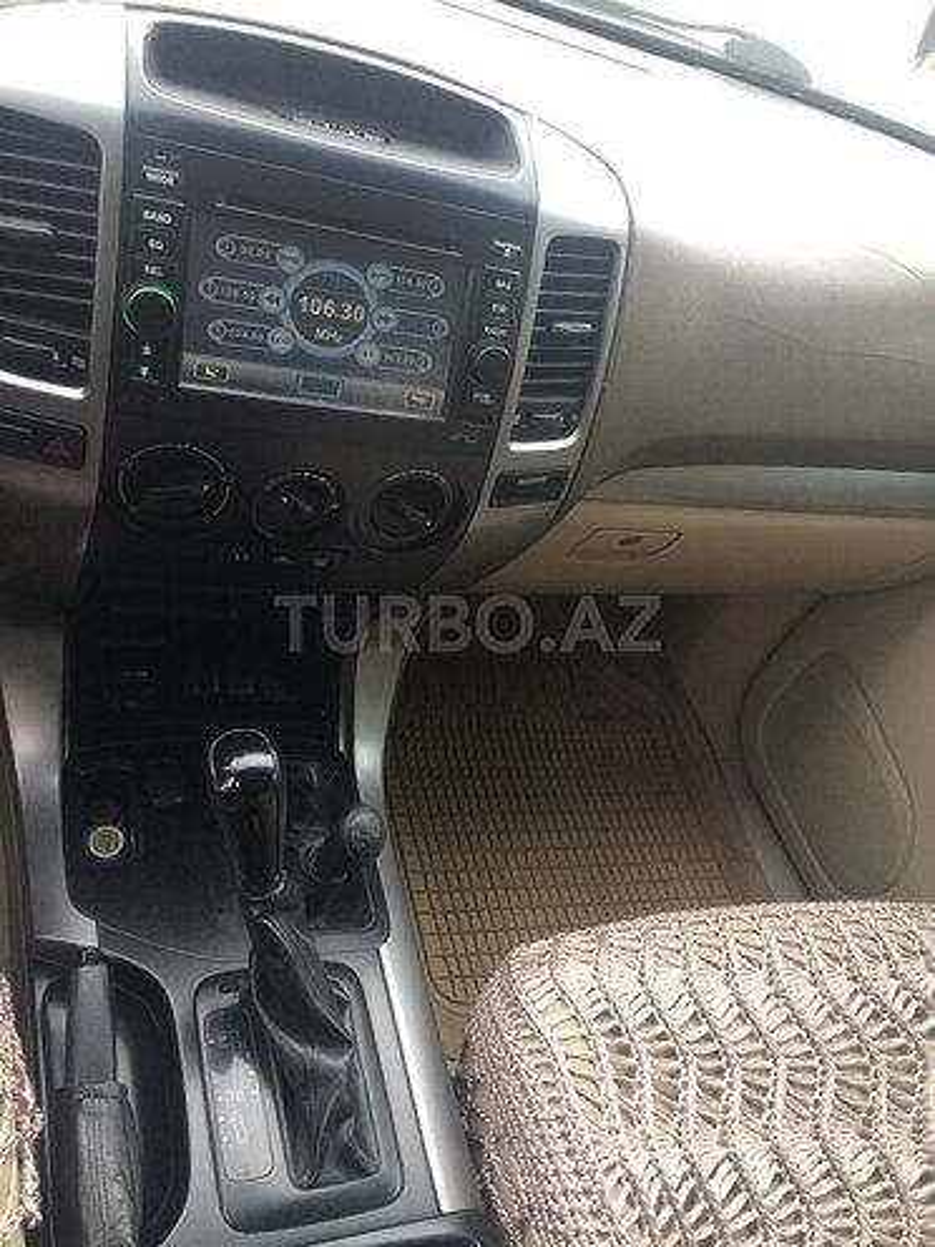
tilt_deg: -45.4
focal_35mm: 29
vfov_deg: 61.7
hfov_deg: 48.2
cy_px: 624
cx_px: 468
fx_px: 1044
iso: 64
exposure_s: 1/100
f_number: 2.2
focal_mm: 4.15
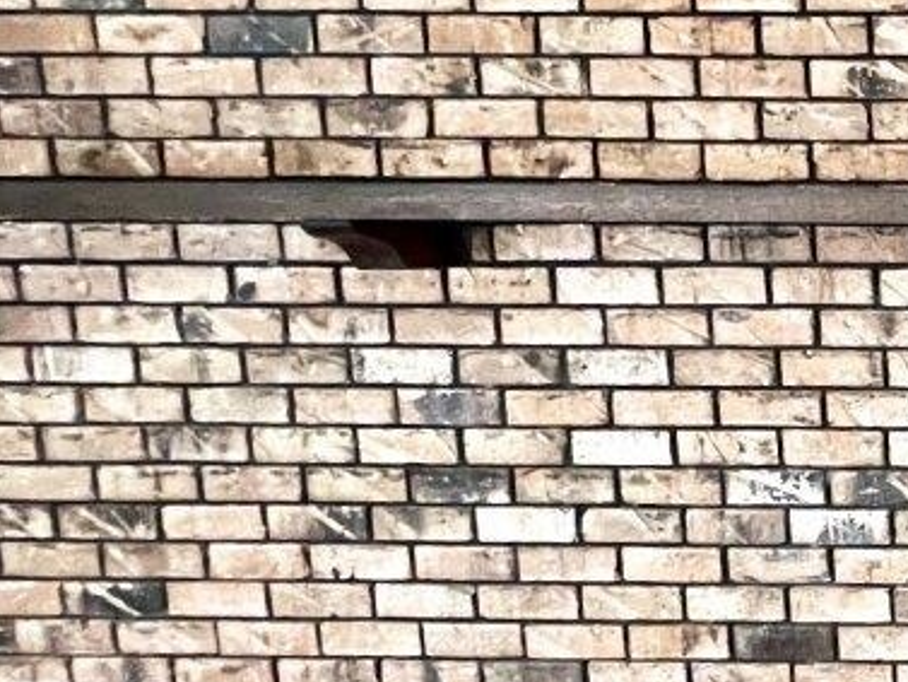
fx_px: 1207
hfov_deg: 26.9
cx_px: 1408
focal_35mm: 46
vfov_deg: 31.5
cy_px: 390
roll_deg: +0.0
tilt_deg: -7.5
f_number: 1.8
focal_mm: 1.57
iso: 800
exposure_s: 1/60
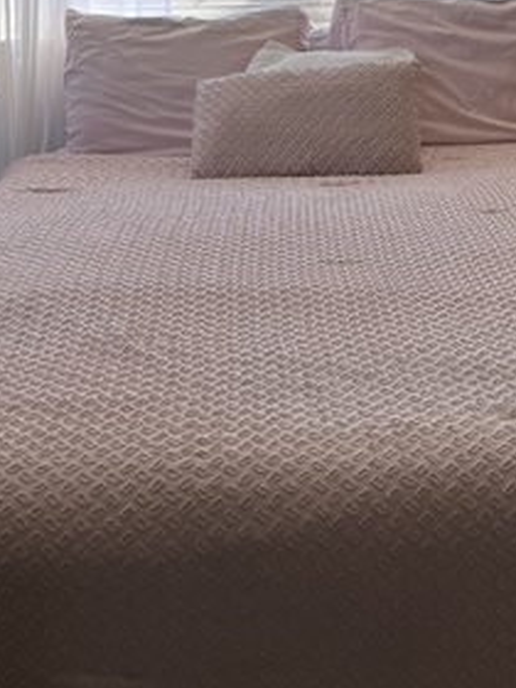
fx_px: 1232
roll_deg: +1.5
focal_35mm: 62
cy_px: 190
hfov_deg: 23.5
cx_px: 364
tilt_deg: -13.9
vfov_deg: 30.8
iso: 40
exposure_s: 1/121
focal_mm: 5.1
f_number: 1.6
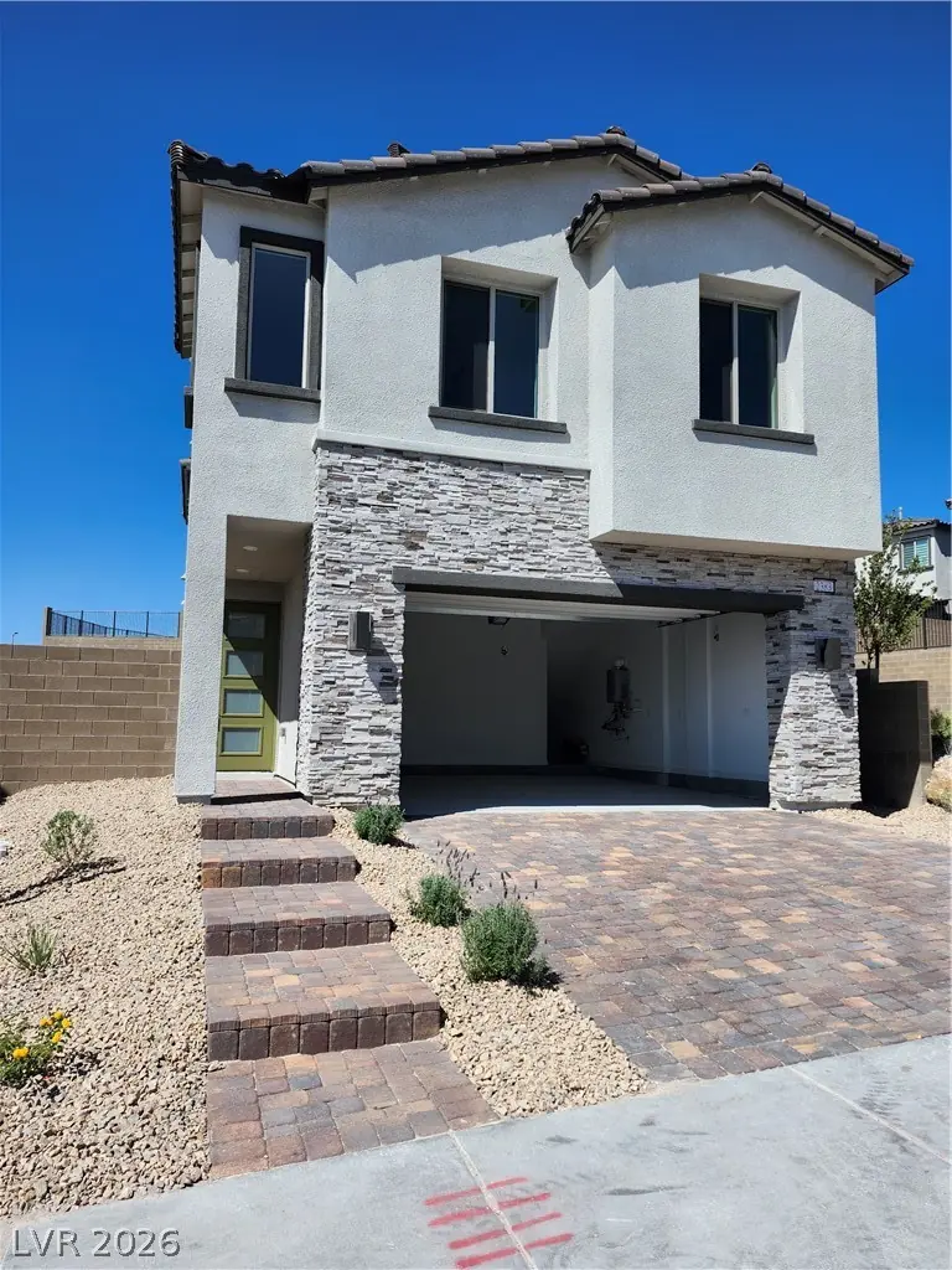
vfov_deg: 73.9
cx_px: 476
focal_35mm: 23
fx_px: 843
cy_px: 635
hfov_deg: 58.9
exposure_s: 1/1834
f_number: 1.8
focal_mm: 5.54
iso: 25
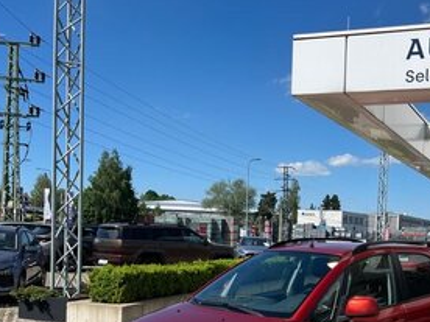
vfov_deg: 30.8
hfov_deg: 39.9
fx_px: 571
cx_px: 333
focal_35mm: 46
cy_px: 254
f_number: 1.6
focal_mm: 5.1
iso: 50
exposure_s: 1/5076
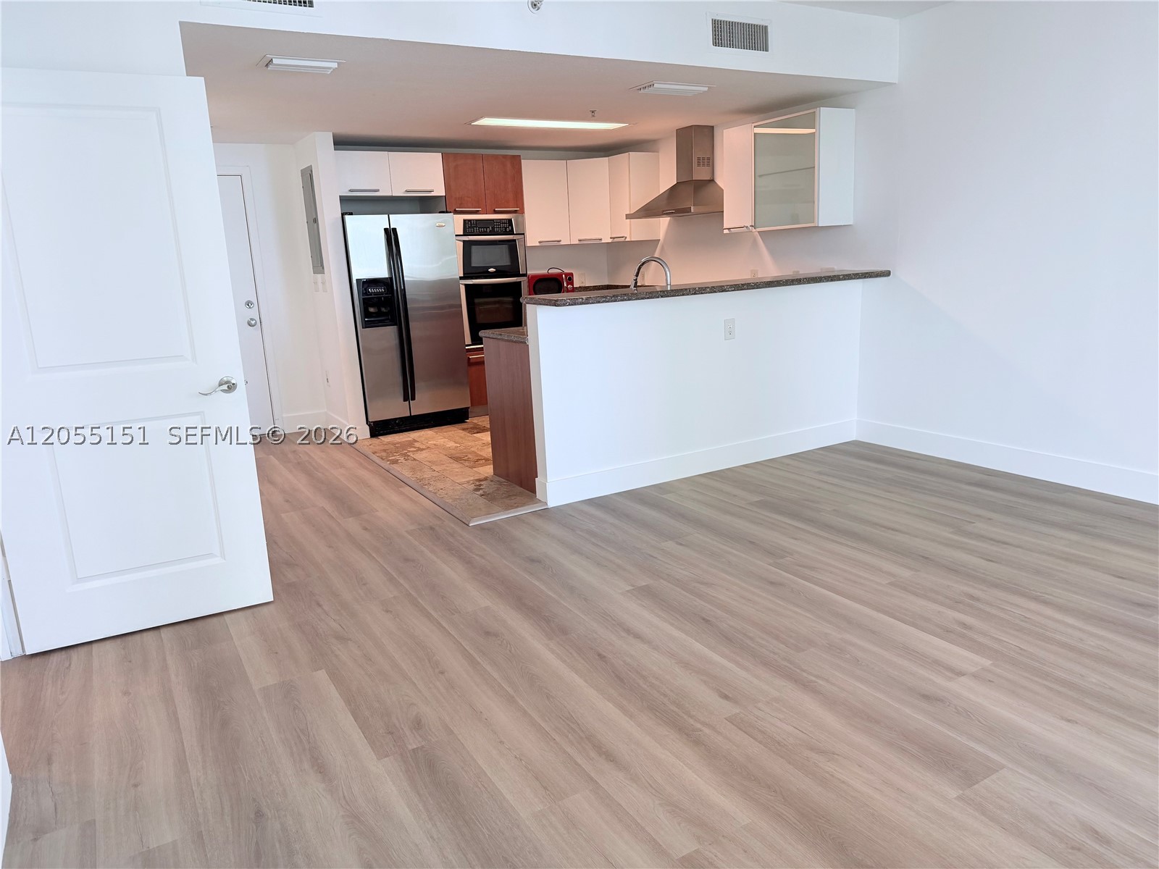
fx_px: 804
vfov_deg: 56.8
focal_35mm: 24
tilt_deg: -12.6
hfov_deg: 71.6
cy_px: 434
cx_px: 580
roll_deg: +3.0
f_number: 1.78
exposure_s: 1/120
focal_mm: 6.76
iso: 160
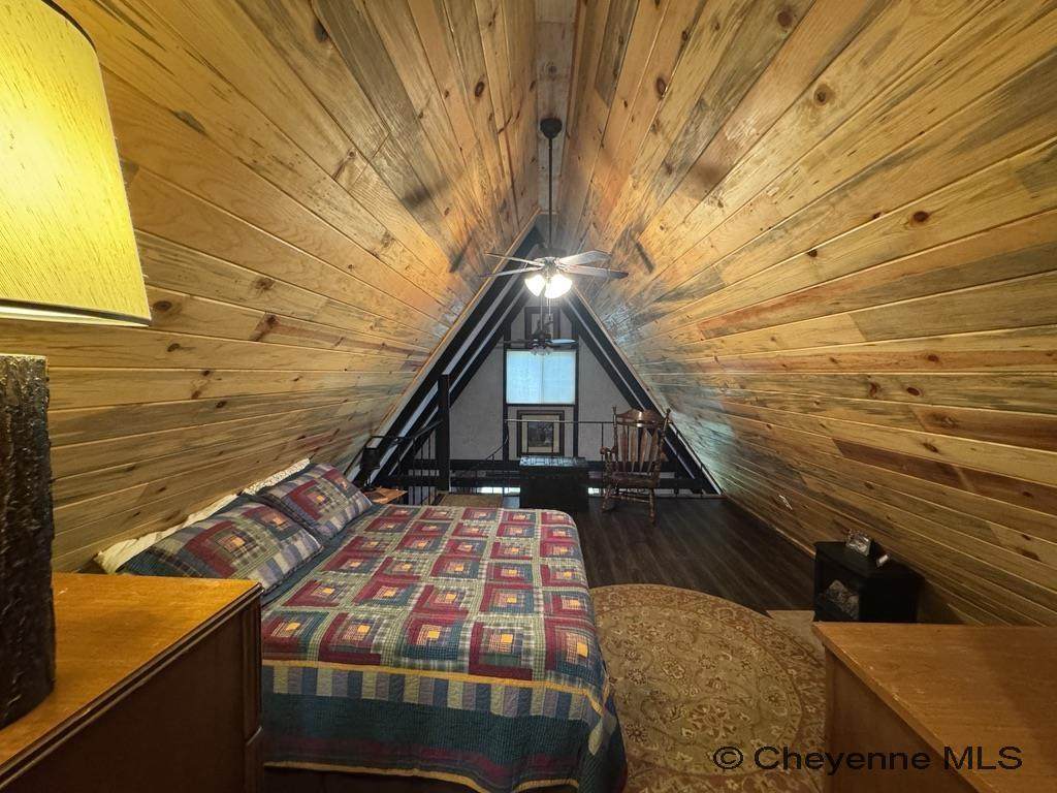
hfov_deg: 102.1
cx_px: 528
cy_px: 396
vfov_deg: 85.7
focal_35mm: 14
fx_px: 427
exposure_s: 1/60
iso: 640
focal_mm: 2.22
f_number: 2.2
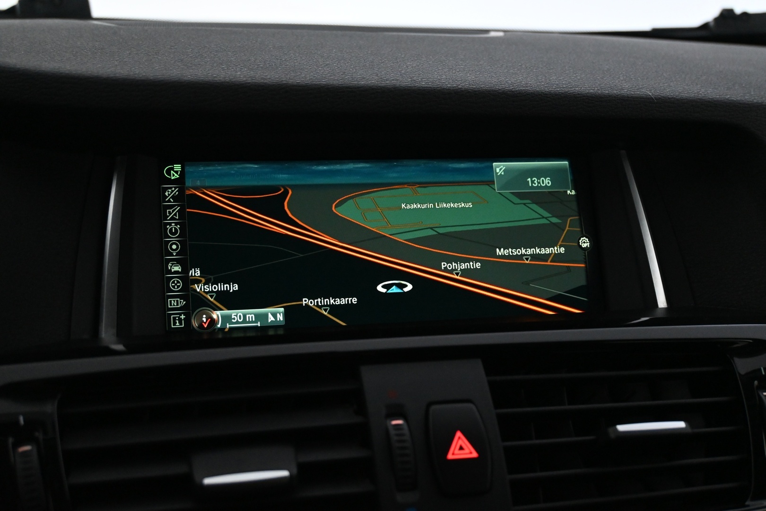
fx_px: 957
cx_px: 383
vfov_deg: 29.9
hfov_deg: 43.6
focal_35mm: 45
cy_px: 256
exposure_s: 1/50
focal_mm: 30
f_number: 4.8
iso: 3200
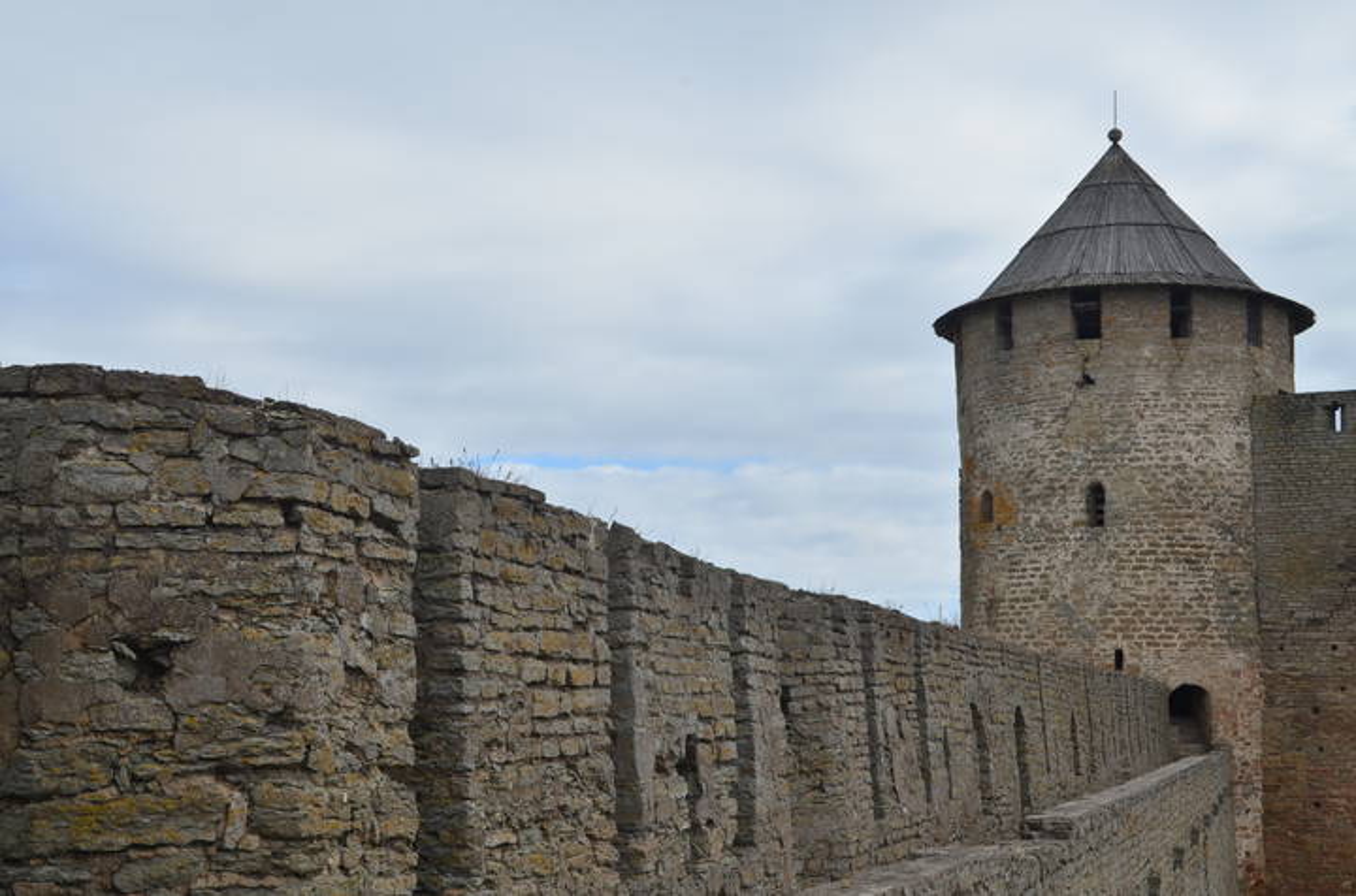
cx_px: 678
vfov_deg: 27.9
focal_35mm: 48
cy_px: 448
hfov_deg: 41.2
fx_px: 1803
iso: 200
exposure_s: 1/320
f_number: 10
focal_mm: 32
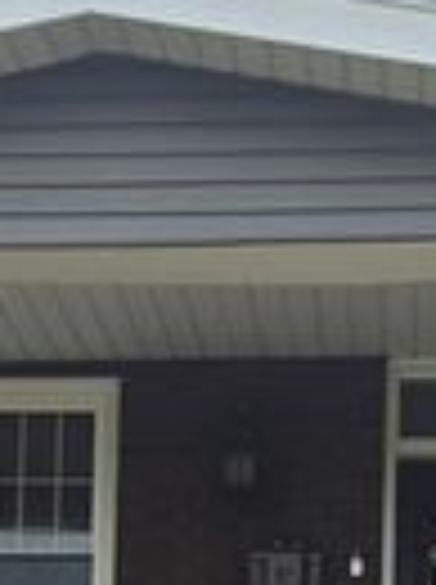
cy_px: 817
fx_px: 1988
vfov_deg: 15.7
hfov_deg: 12.5
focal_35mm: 118
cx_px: 175
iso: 64
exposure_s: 1/5445
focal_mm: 6.5
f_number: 1.4
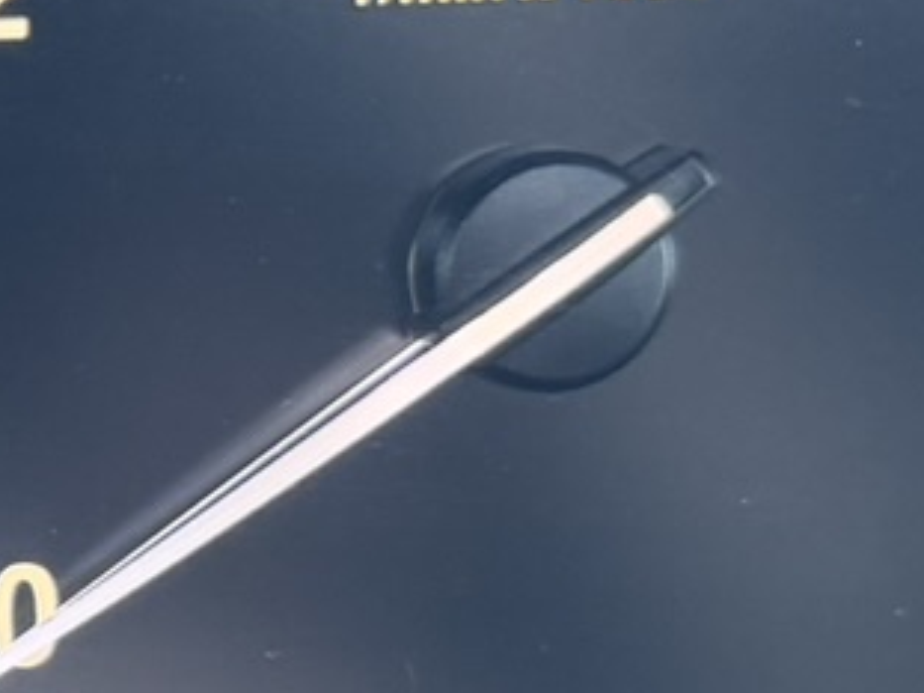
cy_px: 526
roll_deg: -3.8
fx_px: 4216
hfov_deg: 11.7
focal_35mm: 158
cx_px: -633
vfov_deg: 9.4
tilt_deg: -27.7
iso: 200
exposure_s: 1/63
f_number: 1.78
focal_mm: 6.76
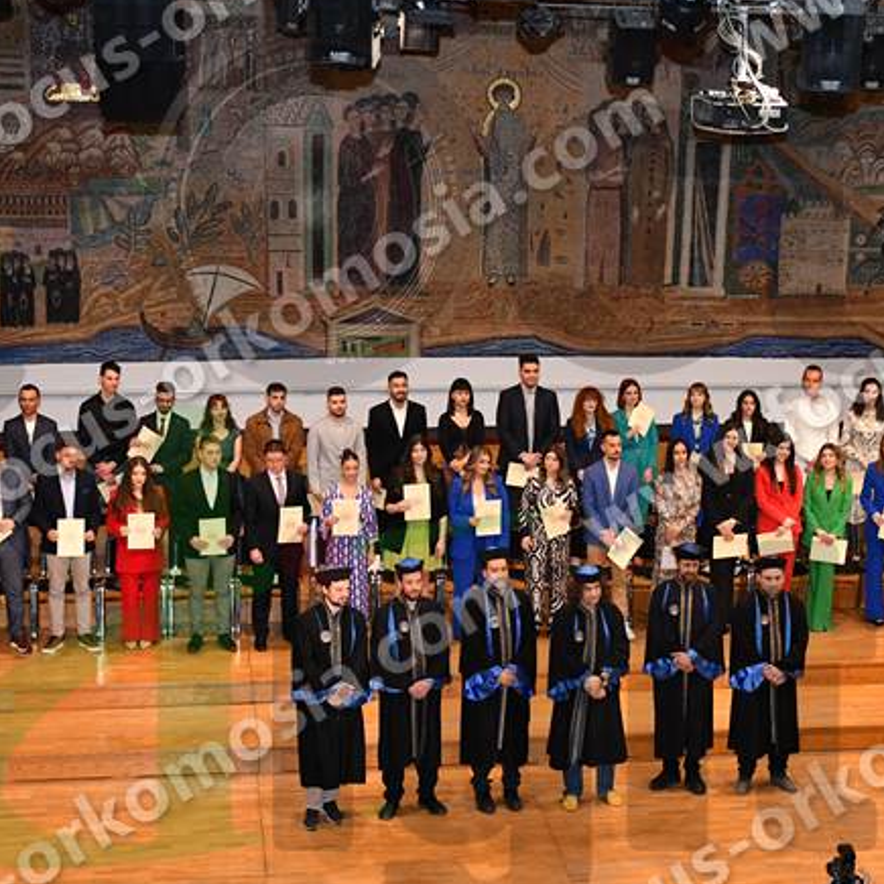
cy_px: 461
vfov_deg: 24.0
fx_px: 2080
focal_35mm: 72
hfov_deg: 23.9
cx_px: 567
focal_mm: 32
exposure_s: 1/200
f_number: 5
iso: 2200
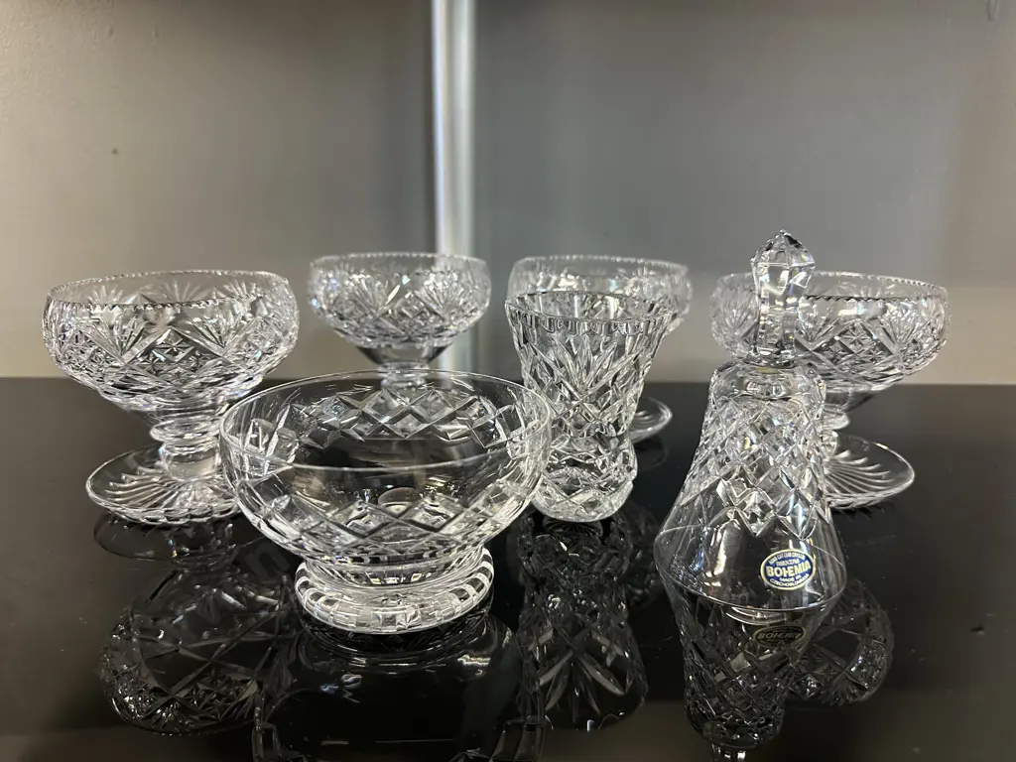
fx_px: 704
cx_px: 508
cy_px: 381
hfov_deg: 71.6
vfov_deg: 56.8
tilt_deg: -16.4
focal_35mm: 24
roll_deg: -0.9
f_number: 1.78
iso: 320
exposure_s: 1/50
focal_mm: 6.86
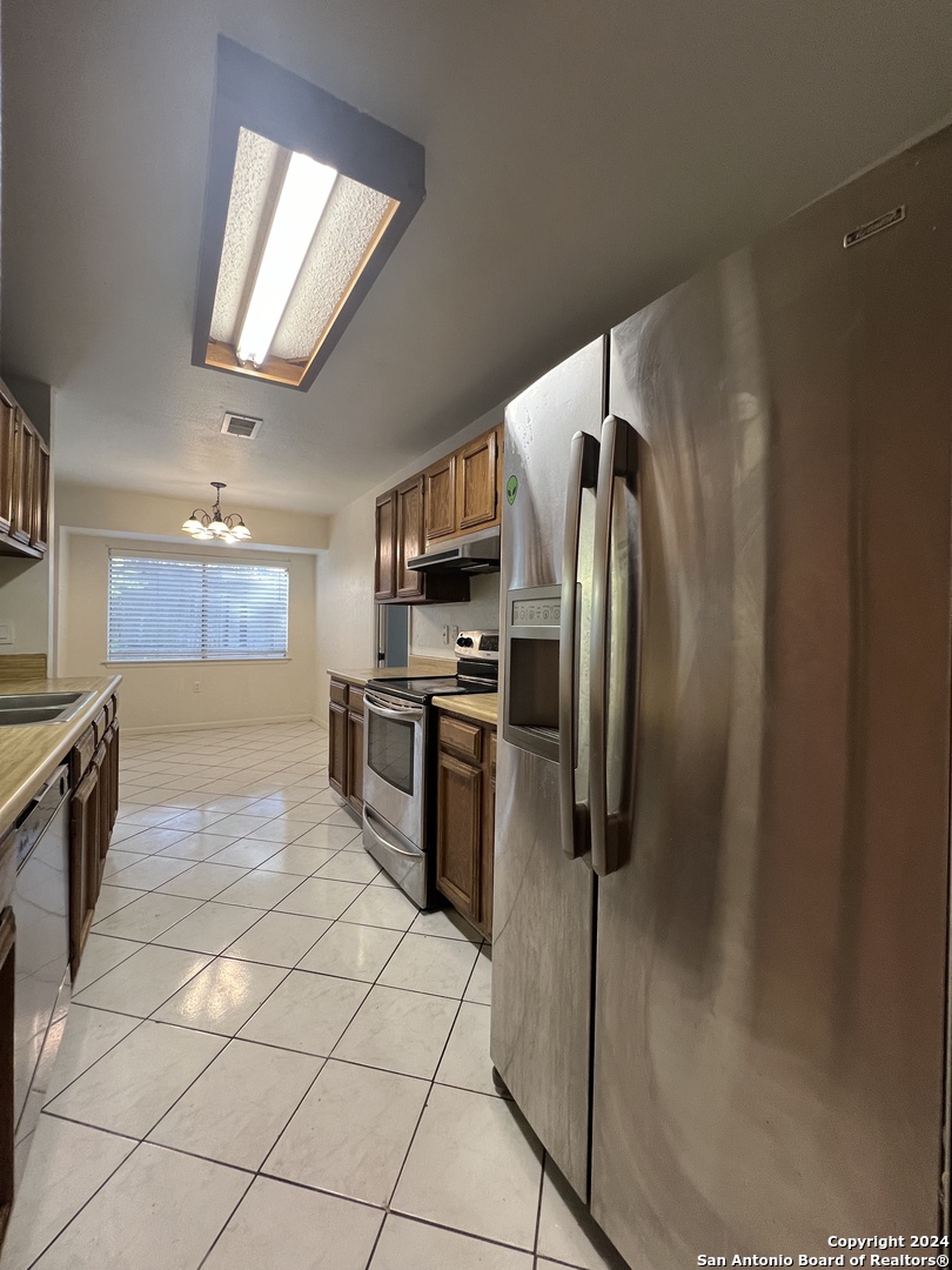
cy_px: 635
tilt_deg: -0.8
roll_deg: -0.8
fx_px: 477
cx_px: 476
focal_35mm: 13
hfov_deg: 89.9
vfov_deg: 106.2
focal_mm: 1.57
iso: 250
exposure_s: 1/60
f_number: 1.8
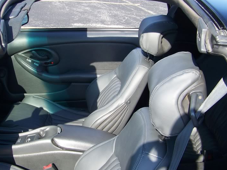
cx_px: 85
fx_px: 341
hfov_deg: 36.6
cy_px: 80
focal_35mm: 52
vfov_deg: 28.0
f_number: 4.5
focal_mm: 5.85
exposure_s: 1/125
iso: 64
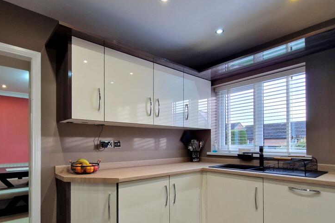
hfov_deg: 86.4
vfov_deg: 62.9
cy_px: 150
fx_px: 177
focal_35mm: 19
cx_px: 145
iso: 100
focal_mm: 2.2
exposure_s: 1/50
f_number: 2.2
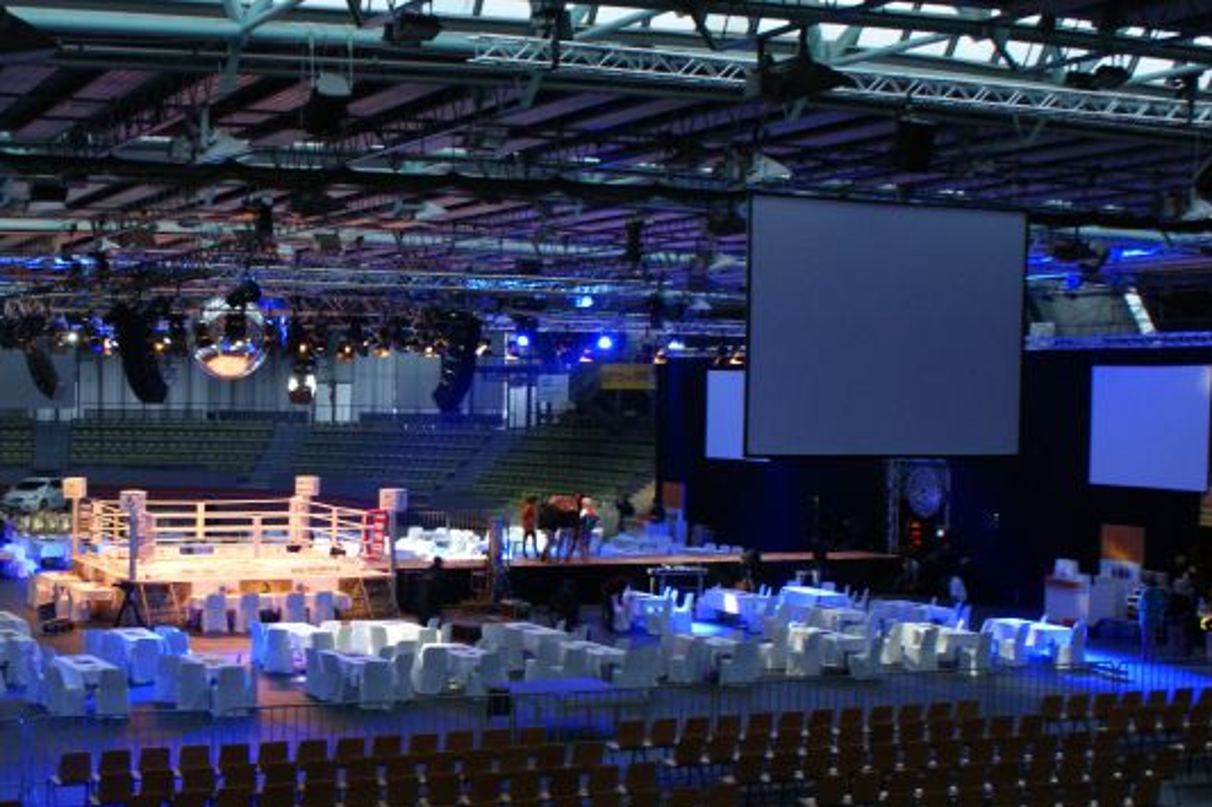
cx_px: 364
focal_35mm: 54
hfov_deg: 36.3
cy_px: 496
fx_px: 1817
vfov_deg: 25.0
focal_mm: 24
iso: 400
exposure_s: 1/5
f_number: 4.5
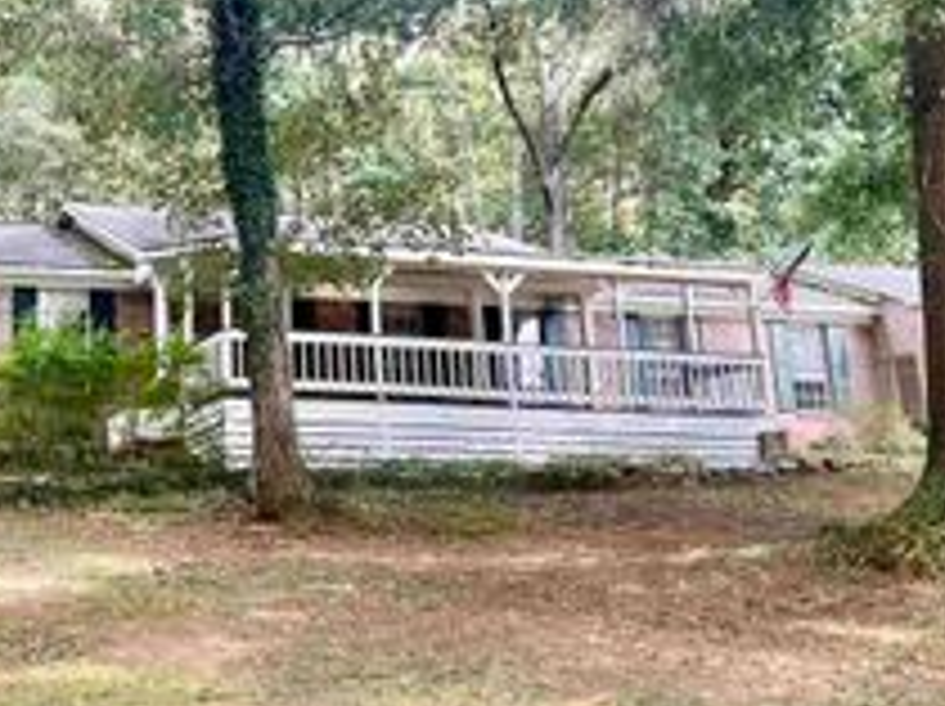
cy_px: 164
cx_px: 230
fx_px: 1691
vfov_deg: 23.3
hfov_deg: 30.7
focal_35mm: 62
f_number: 1.5
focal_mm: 5.7
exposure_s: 1/254
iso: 40
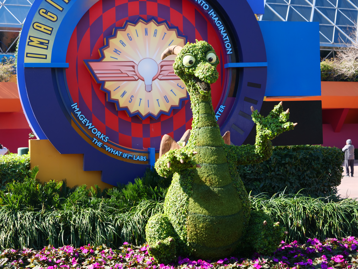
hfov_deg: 28.6
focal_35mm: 68
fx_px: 703
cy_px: 134
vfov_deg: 21.6
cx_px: 179
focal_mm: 34
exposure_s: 1/400
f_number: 3.8
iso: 200
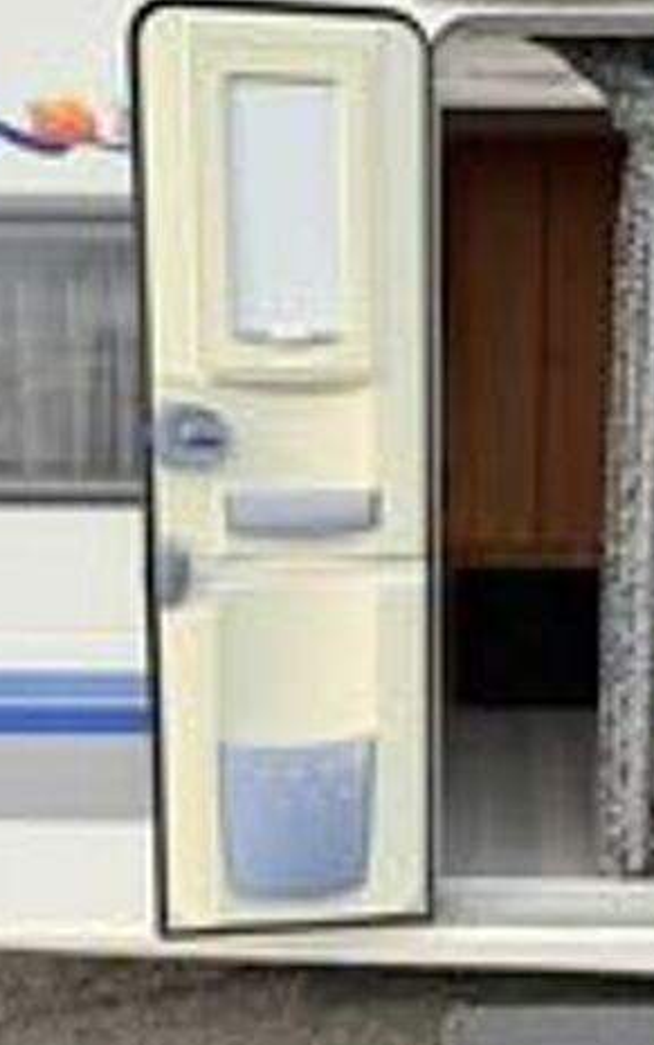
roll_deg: -0.9
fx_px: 997
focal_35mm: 35
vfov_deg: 55.3
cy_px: 539
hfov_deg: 35.3
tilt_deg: -4.6
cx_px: 506
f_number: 1.78
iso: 80
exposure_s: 1/1618
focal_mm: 6.76
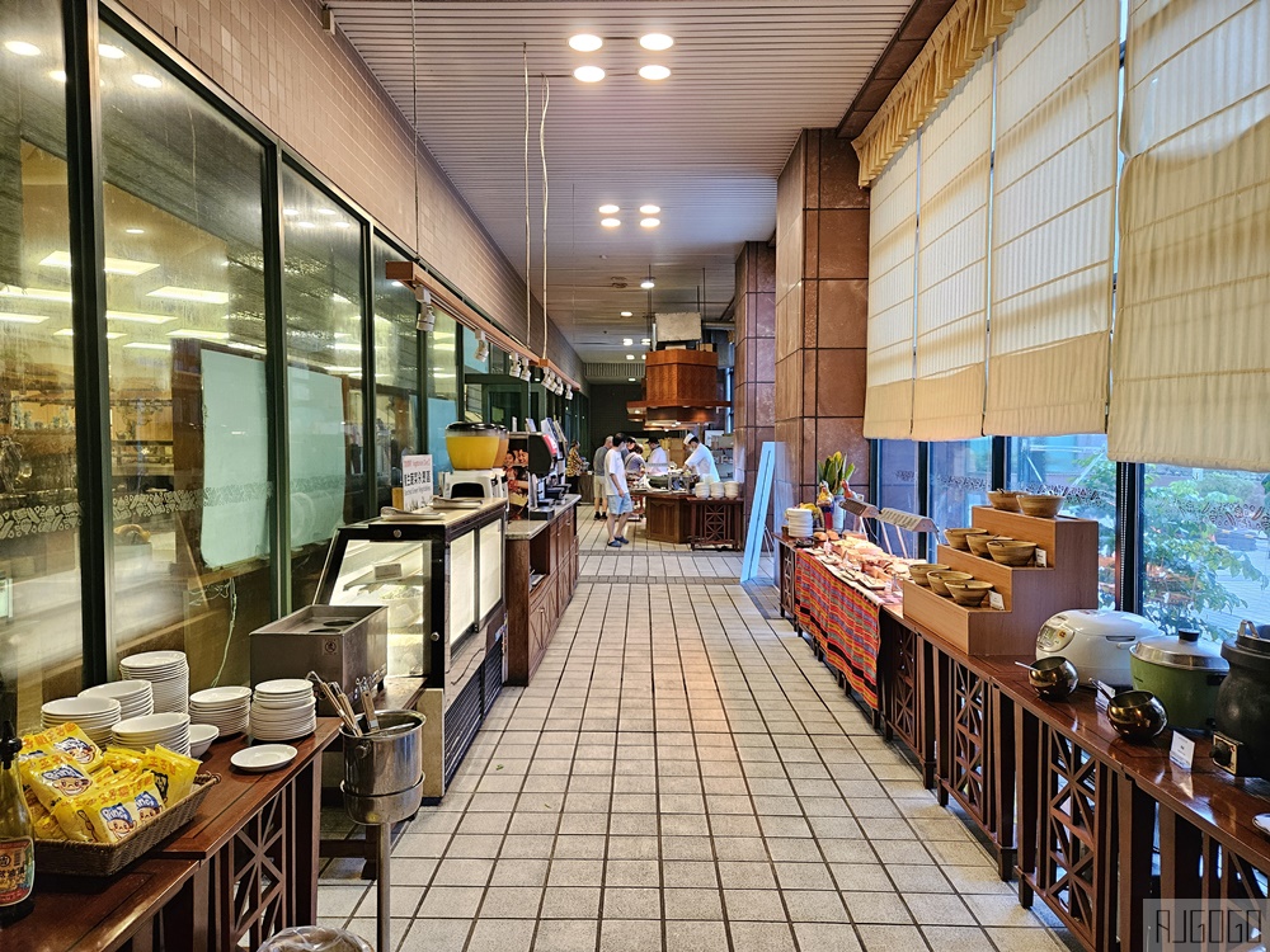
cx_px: 635
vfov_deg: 58.9
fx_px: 844
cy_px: 476
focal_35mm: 23
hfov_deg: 73.9
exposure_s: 1/120
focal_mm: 5.4
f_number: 1.8
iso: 1000
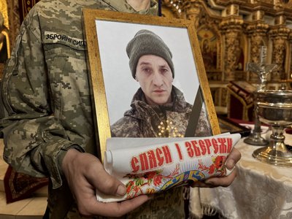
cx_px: 146
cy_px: 110
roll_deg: +0.1
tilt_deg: -8.3
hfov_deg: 71.6
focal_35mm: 24
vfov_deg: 56.8
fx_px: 202
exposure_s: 1/100
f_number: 1.78
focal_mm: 6.76
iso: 200
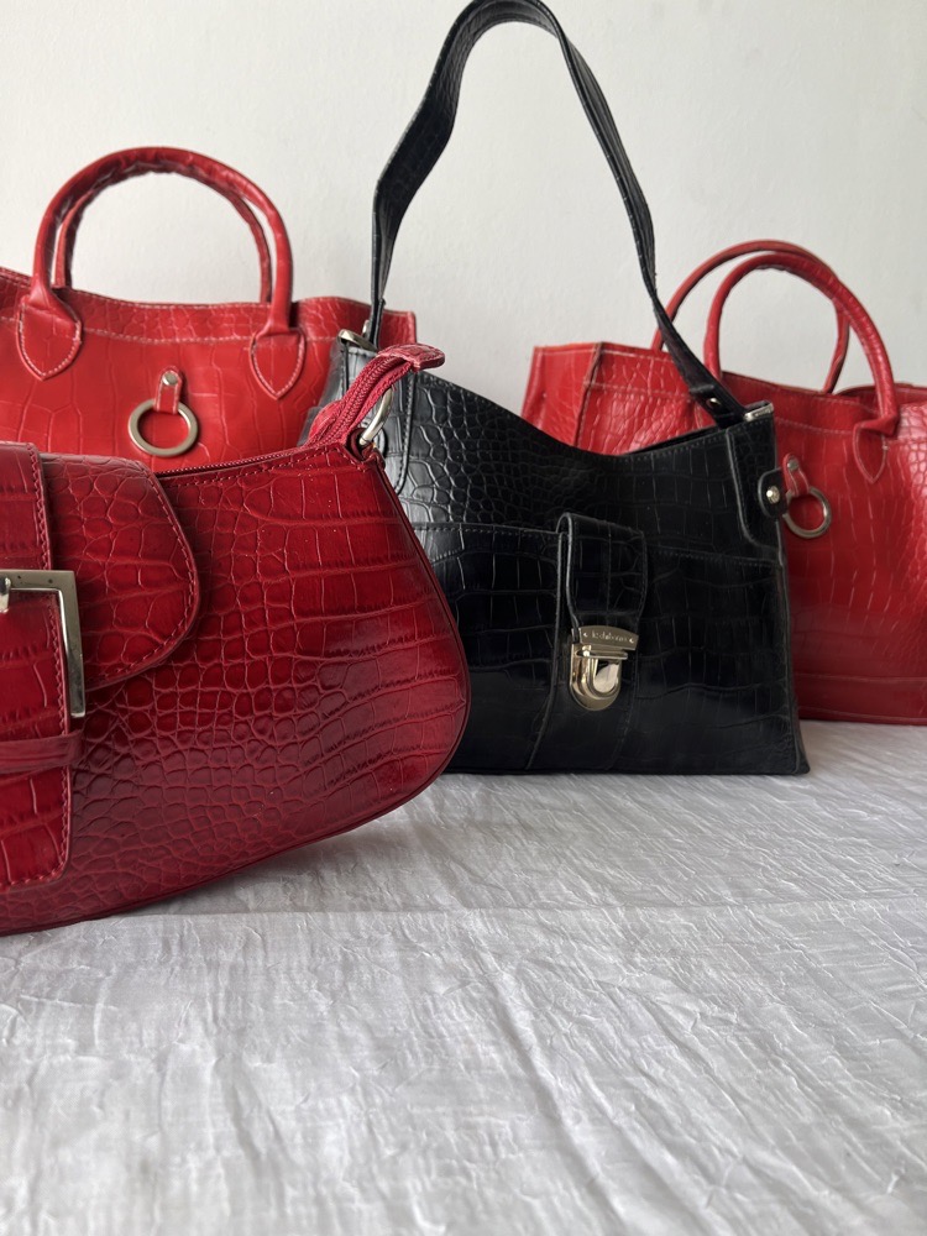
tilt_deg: -8.0
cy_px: 618
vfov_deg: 67.3
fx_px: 928
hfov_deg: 53.1
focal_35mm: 26
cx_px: 464
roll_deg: -4.6
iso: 40
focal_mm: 5.1
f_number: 1.6
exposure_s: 1/170
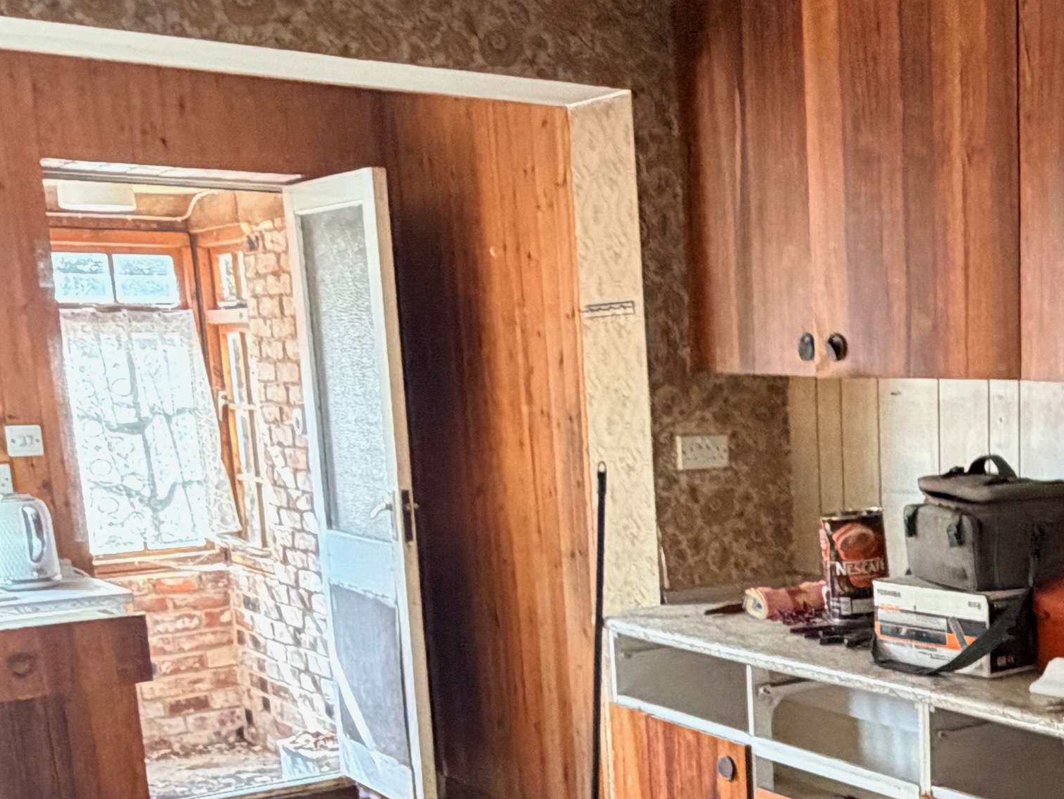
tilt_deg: -11.3
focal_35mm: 53
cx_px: 1060
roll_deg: +0.6
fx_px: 1629
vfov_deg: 26.8
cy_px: 685
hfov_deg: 33.2
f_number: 2.2
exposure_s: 1/60
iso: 500
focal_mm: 2.22
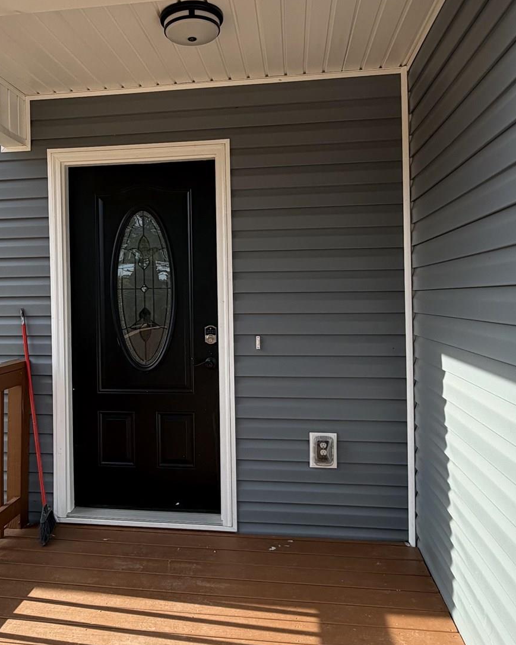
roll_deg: +0.8
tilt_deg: -0.2
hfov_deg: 49.7
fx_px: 554
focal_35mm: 29
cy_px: 300
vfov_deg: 60.4
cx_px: 206
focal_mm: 2.22
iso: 50
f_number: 2.2
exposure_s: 1/502
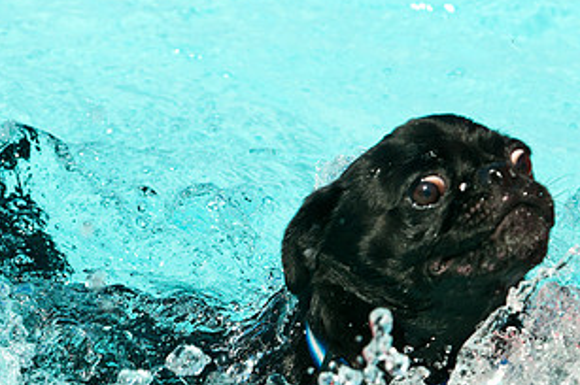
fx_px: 7064
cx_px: 193
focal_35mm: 439
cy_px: 276
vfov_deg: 3.1
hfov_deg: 4.7
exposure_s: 1/1600
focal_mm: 155
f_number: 5.6
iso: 200
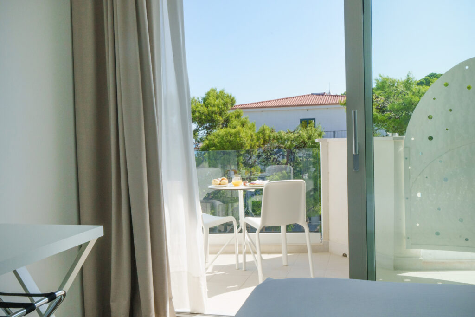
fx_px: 475
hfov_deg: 53.1
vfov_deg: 36.9
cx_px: 238
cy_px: 158
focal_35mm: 36
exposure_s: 1/160
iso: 800
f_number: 22
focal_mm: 24
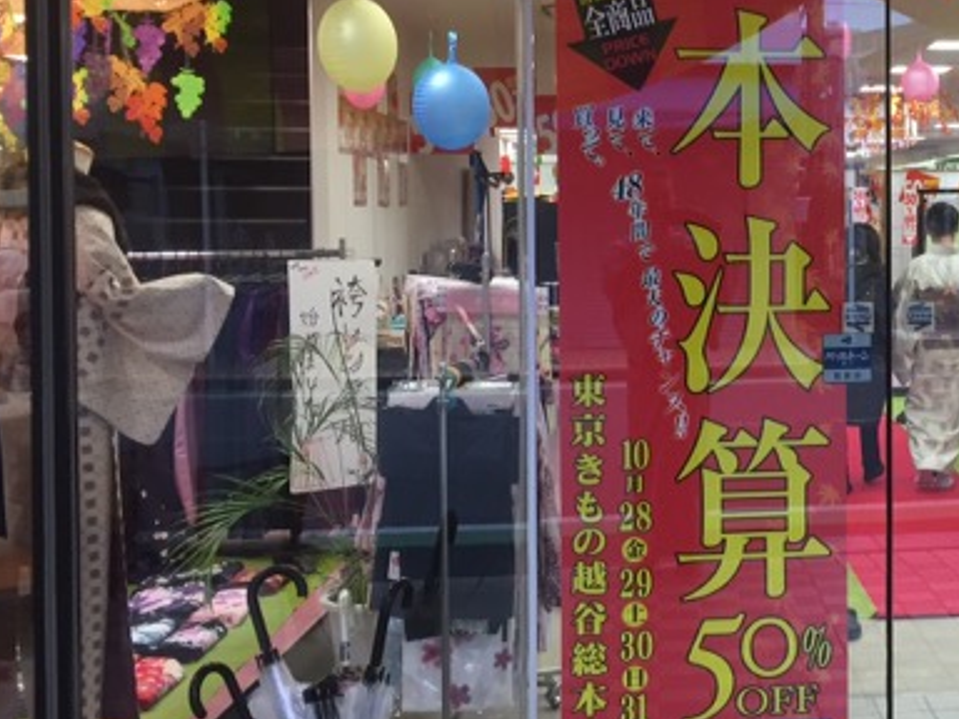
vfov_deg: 25.1
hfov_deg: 31.1
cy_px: 255
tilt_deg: -0.6
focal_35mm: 58
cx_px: 927
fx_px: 1607
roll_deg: -0.1
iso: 32
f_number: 2.2
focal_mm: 4.15
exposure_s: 1/30
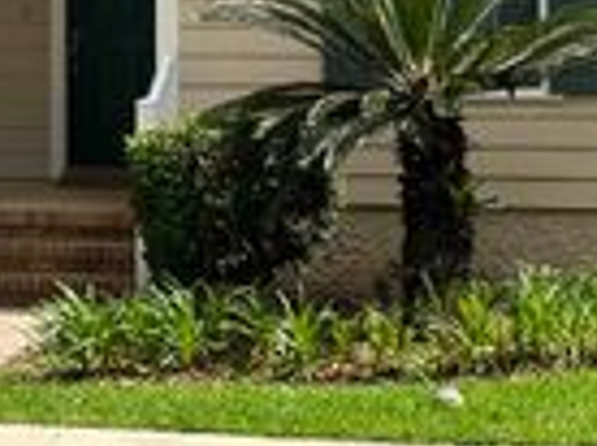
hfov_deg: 11.4
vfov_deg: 8.2
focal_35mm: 174
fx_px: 2996
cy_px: -344
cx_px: 156
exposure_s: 1/4184
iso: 100
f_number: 1.78
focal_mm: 6.86
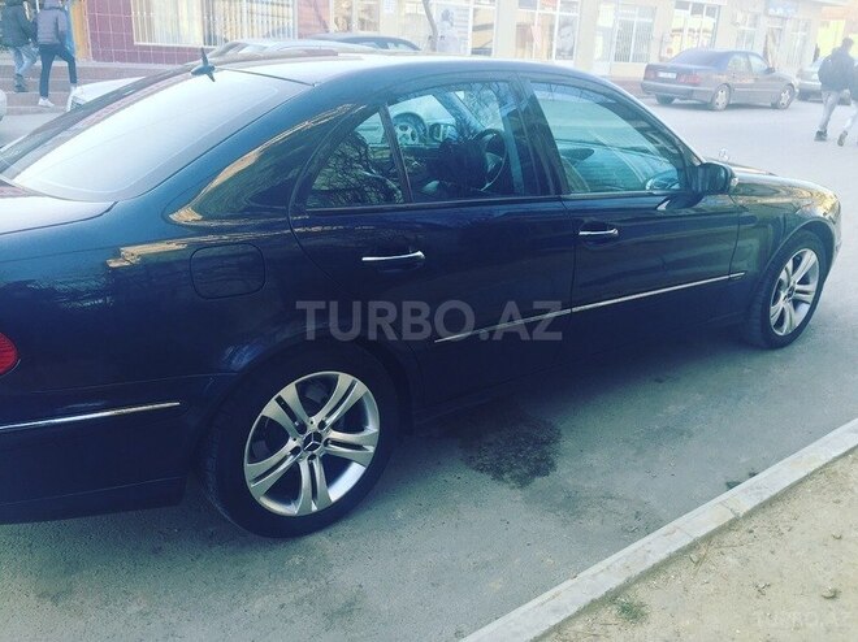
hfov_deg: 61.7
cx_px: 429
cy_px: 321
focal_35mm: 29
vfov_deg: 48.2
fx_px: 718
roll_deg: -3.0
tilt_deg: -19.4
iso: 32
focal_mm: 4.15
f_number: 2.2
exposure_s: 1/100
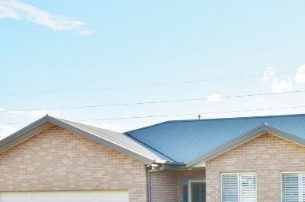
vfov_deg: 21.1
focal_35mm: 62
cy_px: 204
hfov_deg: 32.0
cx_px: 220
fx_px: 525
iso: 400
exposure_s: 1/200
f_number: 10
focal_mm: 20
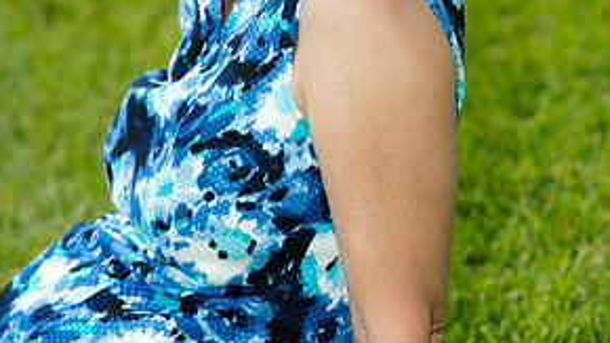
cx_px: 310
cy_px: 17
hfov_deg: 6.6
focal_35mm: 325
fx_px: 5256
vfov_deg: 3.7
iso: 400
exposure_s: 1/250
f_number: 4.5
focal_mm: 200
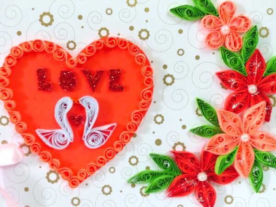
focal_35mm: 44
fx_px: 351
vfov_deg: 32.9
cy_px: 104
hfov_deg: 42.9
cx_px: 138
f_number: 2.8
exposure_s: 1/25
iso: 400
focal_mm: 7.8
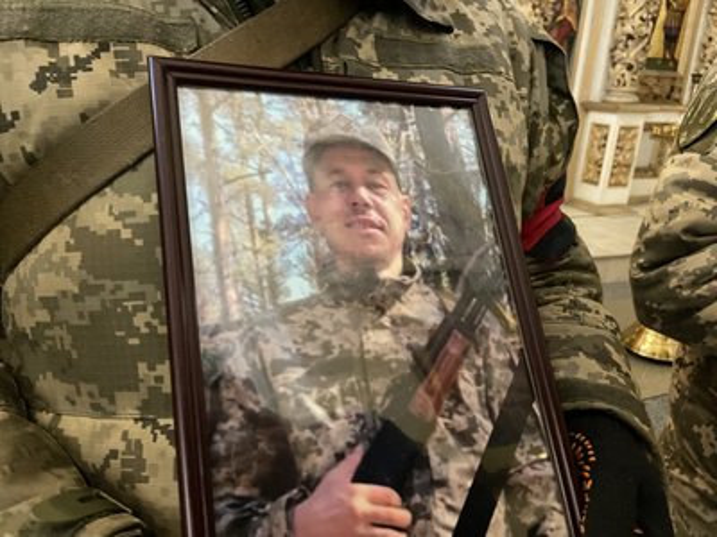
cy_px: 268
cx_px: 358
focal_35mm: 26
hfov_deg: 67.3
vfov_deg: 53.1
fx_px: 539
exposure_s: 1/33
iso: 500
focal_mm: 4.2
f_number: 1.6
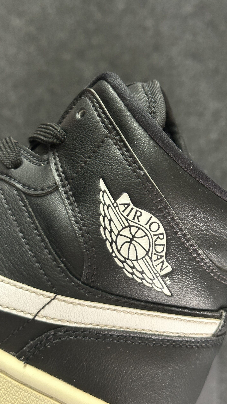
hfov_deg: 22.6
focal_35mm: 53
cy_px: 203
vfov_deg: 39.2
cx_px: 144
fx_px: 567
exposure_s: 1/33
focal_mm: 6.86
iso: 320
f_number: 1.78
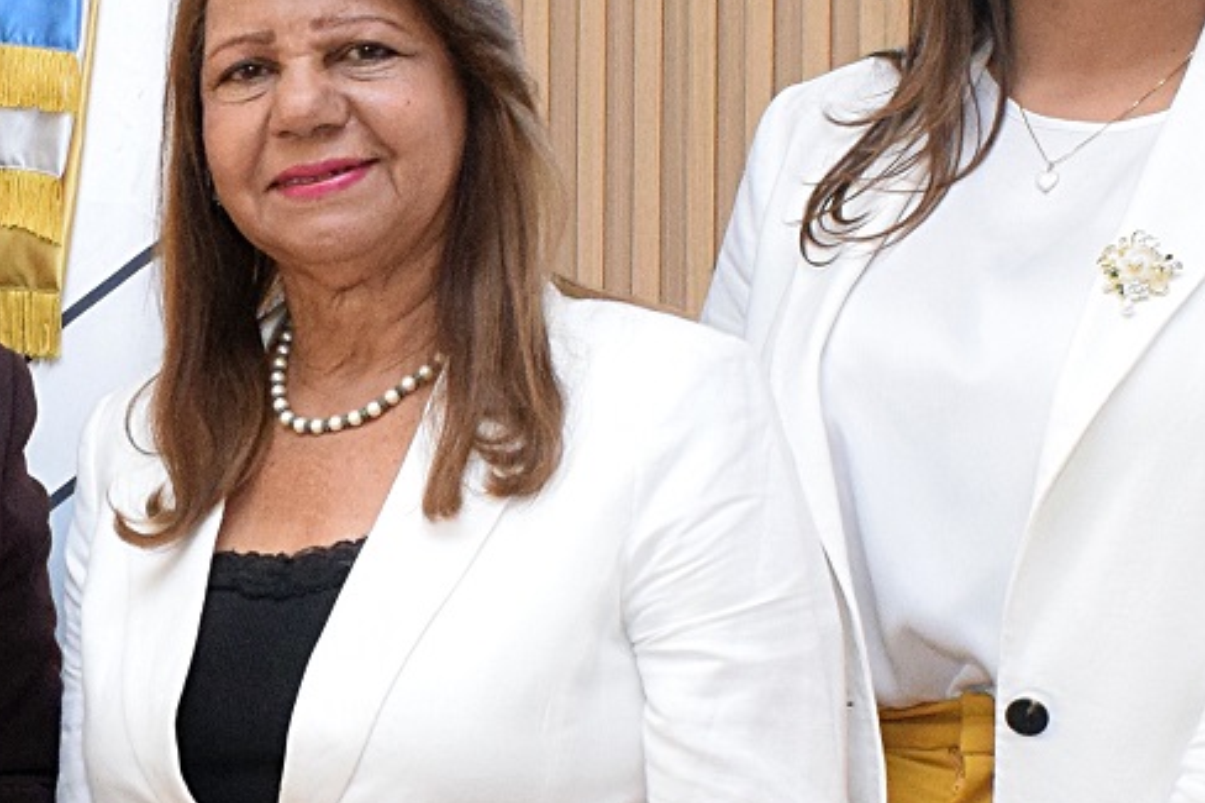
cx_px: 22
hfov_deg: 16.3
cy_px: 587
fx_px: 4115
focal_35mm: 123
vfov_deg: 11.1
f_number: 9
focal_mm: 20
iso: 2000
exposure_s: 1/100
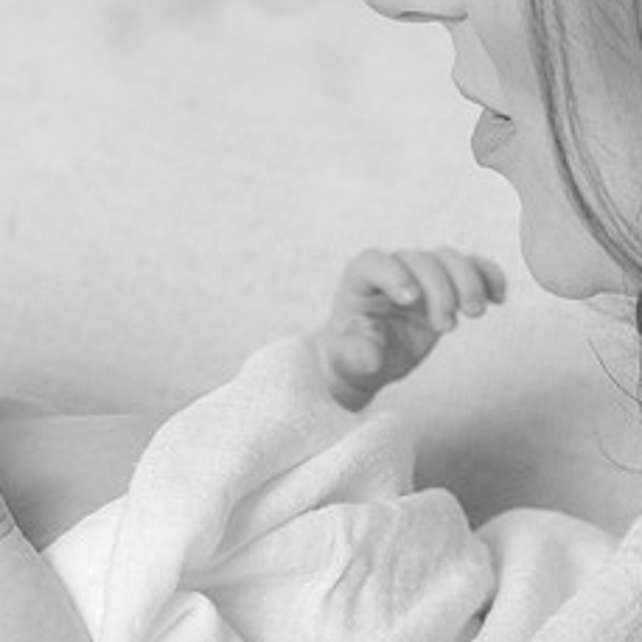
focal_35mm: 351
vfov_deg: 5.0
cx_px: 40
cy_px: 390
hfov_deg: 5.0
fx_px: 7365
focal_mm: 125
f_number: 5.6
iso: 200
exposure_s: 1/160
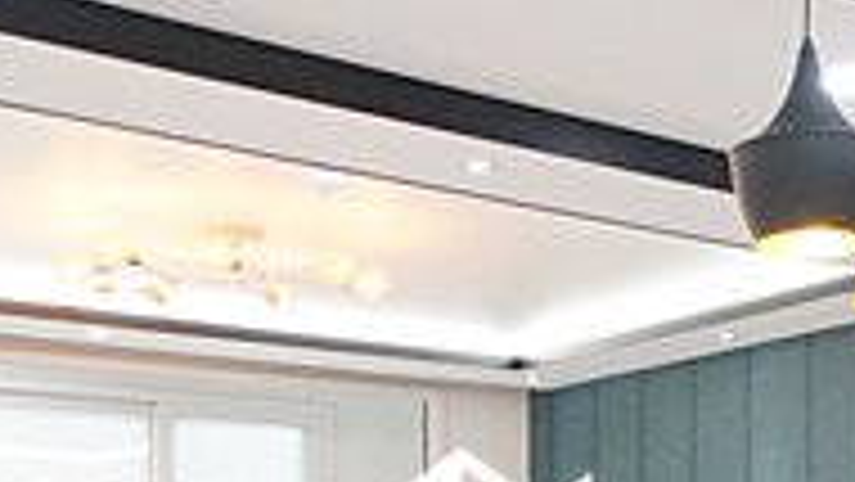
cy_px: 545
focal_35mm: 66
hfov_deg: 29.2
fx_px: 1497
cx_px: 914
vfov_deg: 17.6
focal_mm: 10
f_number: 5
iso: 1600
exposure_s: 1/125
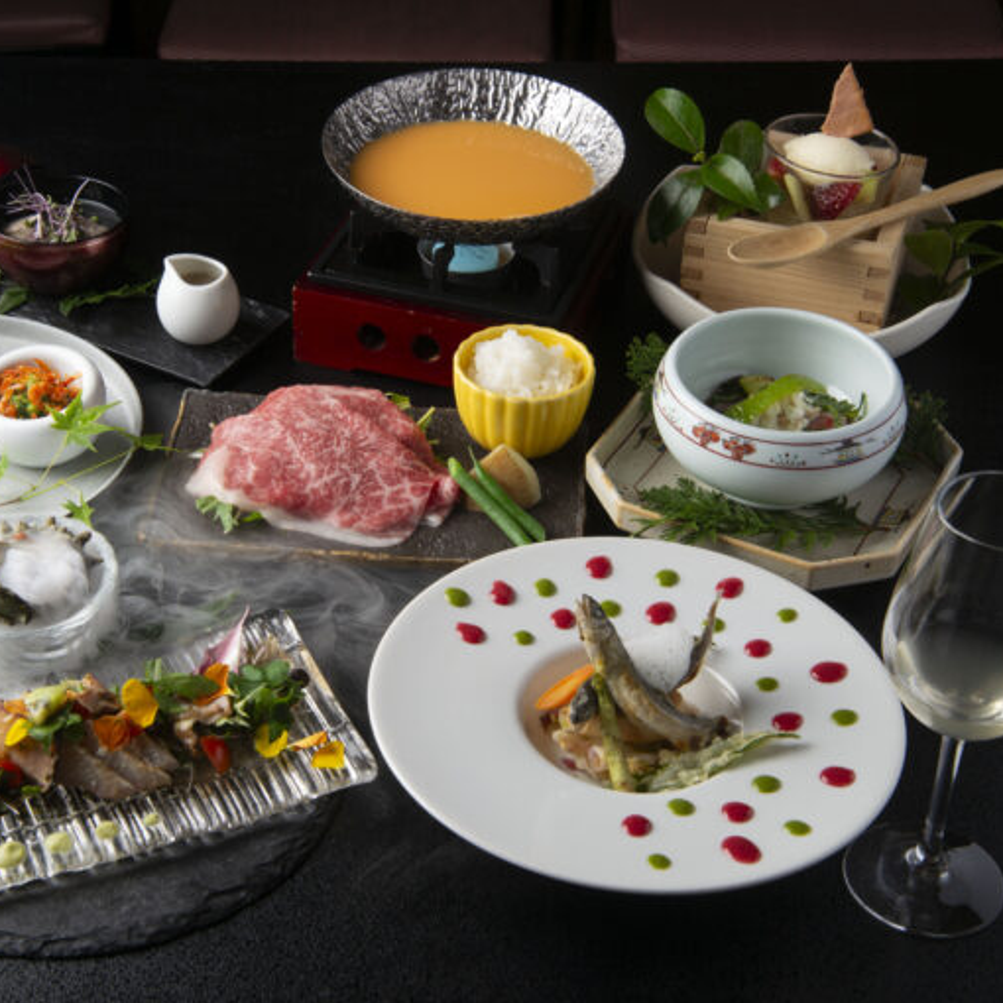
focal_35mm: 64
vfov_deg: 26.9
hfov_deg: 26.8
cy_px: 501
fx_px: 2098
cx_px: 366
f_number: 14
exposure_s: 1/125
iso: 250
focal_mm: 50
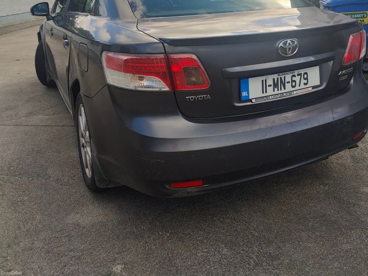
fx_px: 245
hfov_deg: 73.9
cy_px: 138
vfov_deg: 58.9
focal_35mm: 23
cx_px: 184
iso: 50
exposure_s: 1/2847
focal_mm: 6.06
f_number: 1.8
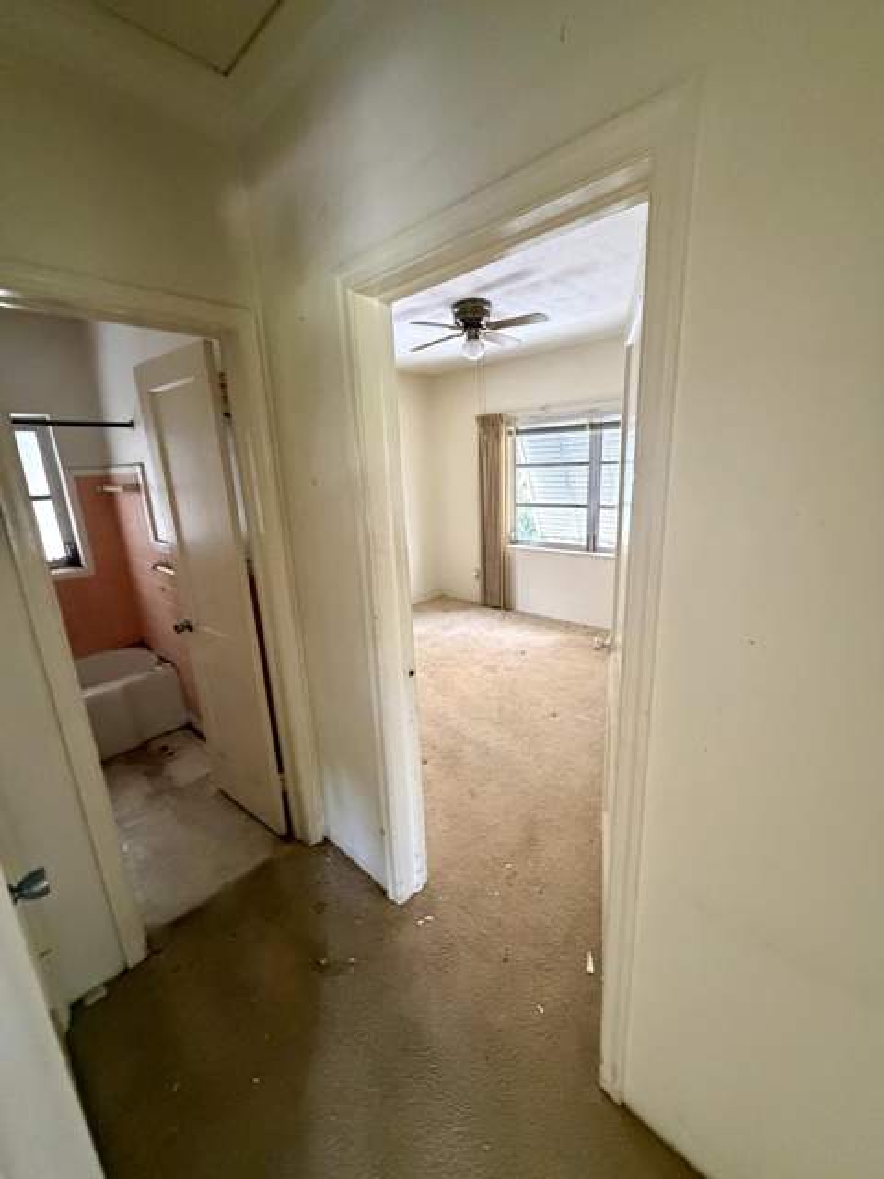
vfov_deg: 102.1
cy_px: 590
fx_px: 477
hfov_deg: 85.7
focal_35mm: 14
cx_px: 442
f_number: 2.2
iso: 800
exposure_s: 1/60
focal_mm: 2.22
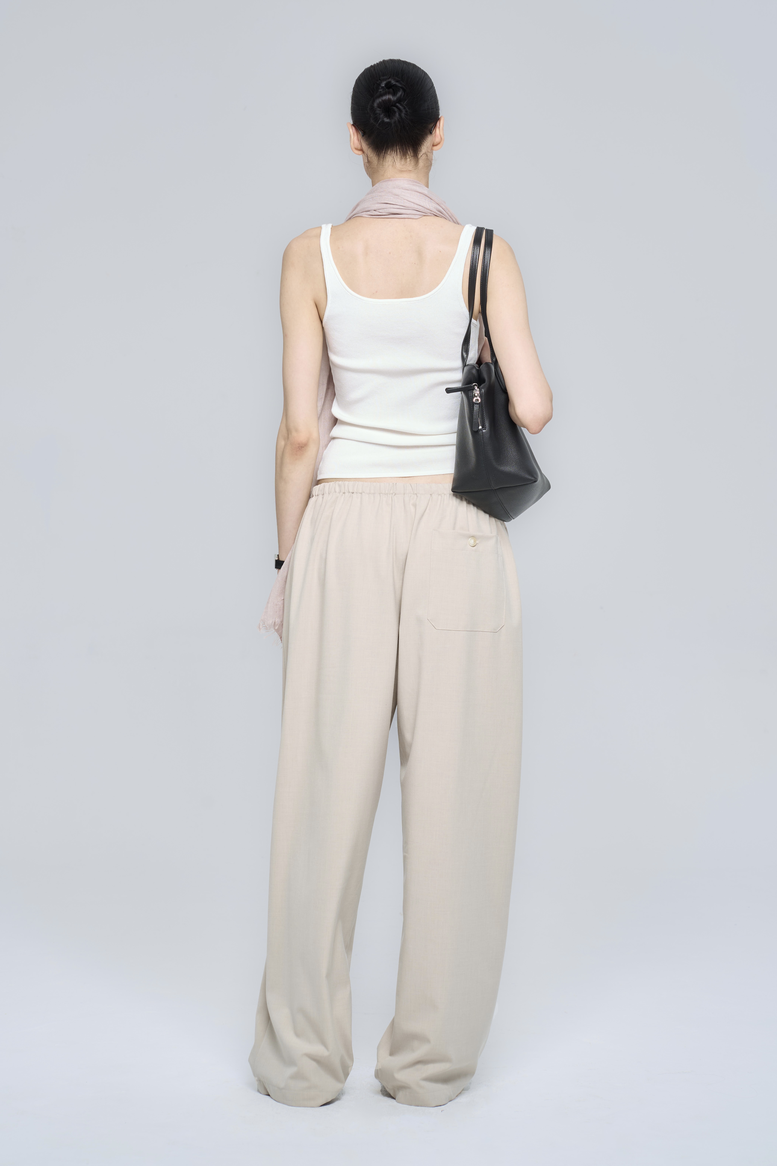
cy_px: 583
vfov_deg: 23.9
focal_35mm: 85
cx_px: 388
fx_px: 2752
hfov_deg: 16.1
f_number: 8
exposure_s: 1/125
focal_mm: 85
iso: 200
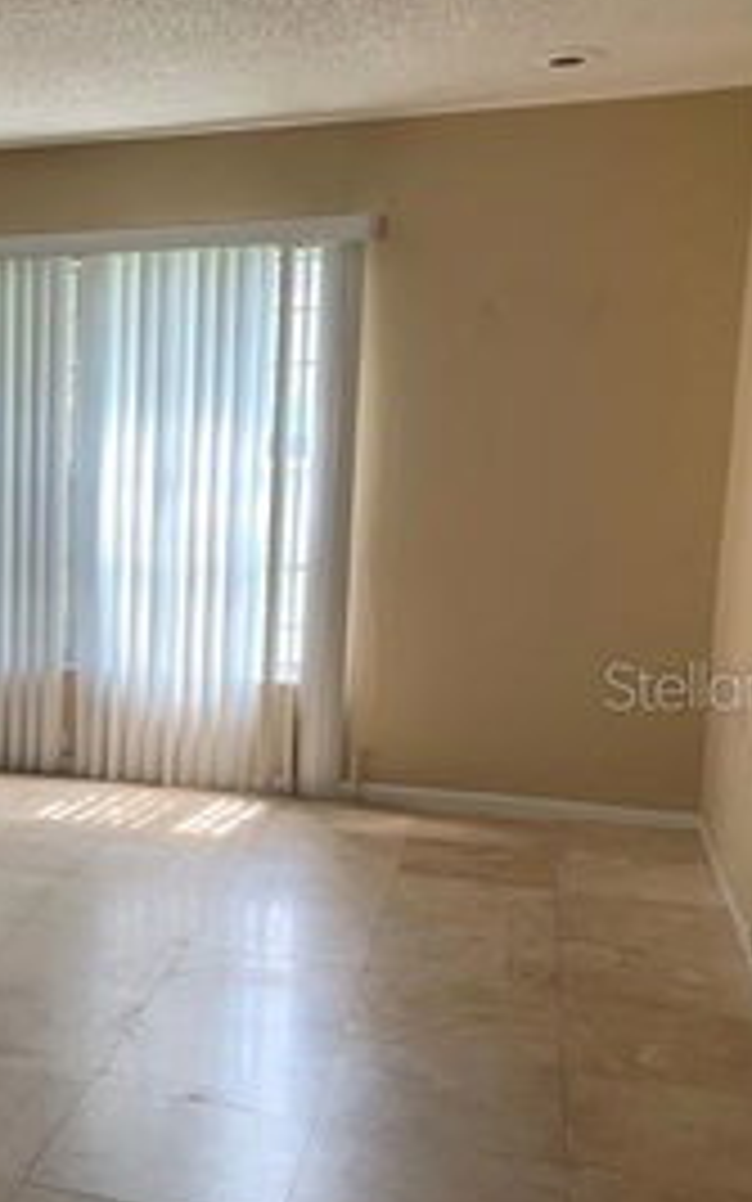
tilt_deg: -10.6
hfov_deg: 26.9
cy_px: 684
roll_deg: +0.4
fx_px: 1442
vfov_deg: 45.1
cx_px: -74
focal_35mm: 44
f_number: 1.8
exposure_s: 1/88
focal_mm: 4.25
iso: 100
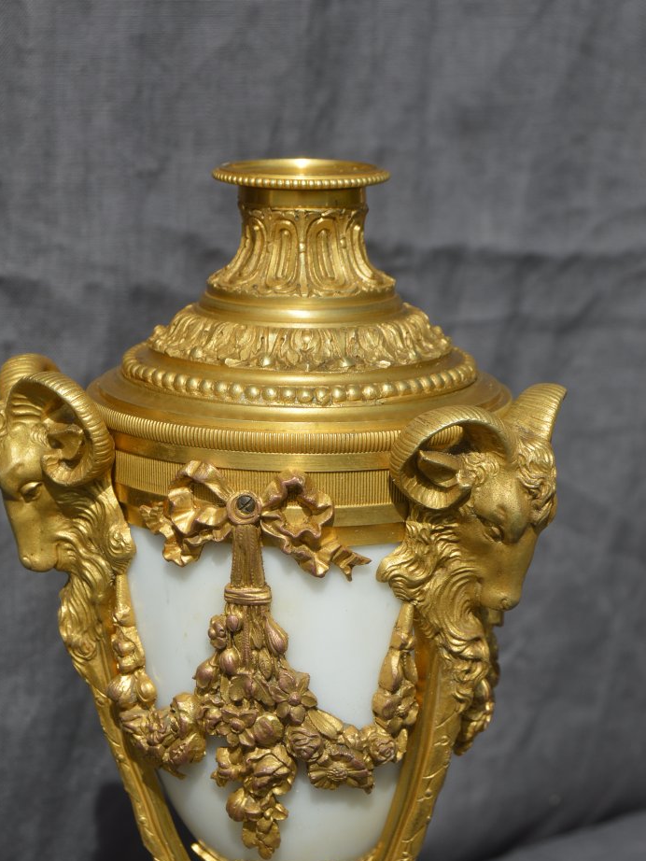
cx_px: 279
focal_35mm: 90
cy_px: 545
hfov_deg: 16.4
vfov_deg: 21.7
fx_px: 2238
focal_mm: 48
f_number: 9
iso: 100
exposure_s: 1/320
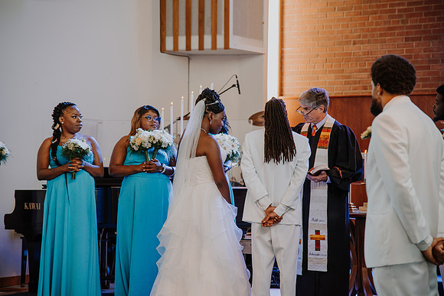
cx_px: 222
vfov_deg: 11.4
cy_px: 148
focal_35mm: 120
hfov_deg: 17.1
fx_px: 1480
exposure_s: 1/125
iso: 900
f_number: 4
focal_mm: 120
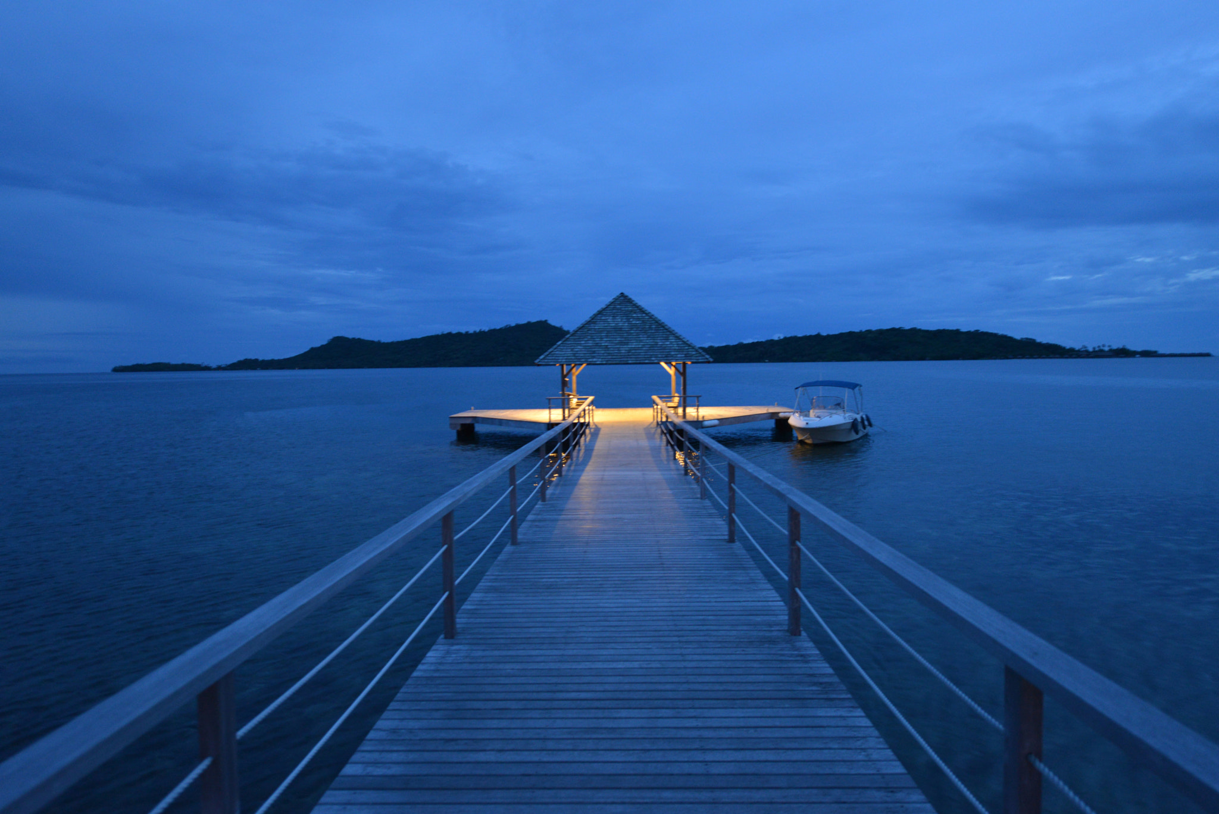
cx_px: 610
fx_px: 644
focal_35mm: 19
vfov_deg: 64.6
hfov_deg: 86.9
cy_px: 407
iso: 1600
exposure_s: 1/8
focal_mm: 19
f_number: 2.8
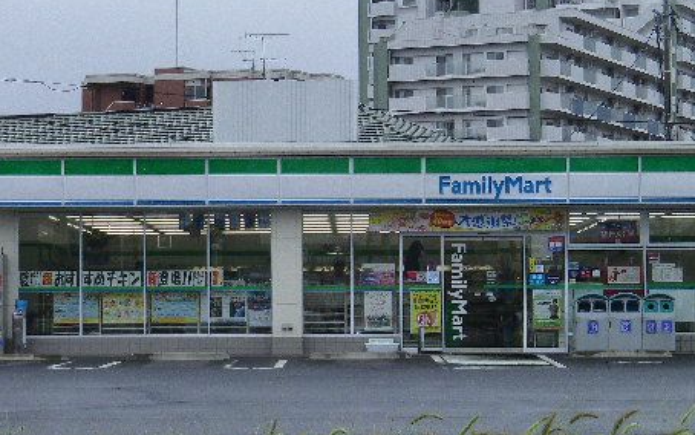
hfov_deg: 16.4
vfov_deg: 10.3
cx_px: 355
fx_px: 2406
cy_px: 204
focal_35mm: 127
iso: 100
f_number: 5.2
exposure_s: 1/250
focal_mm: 14.9
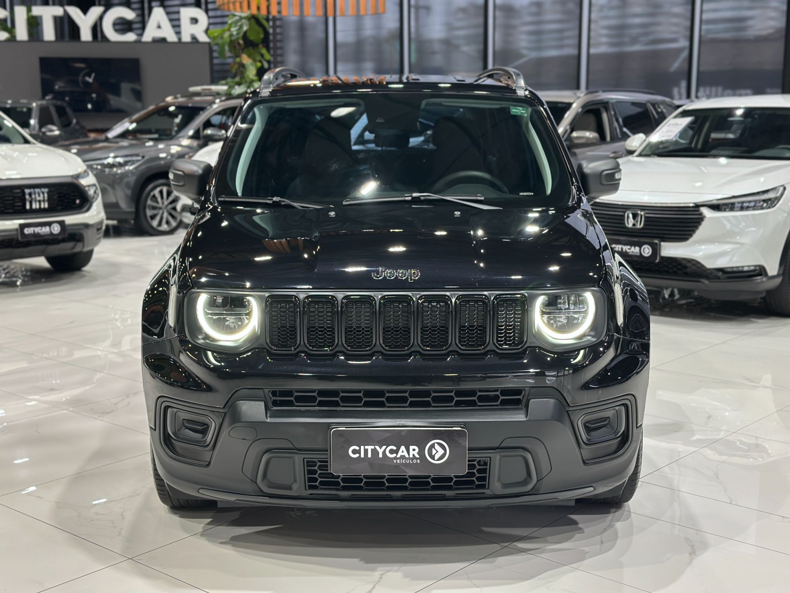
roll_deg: +0.3
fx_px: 1095
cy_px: 296
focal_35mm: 48
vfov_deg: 30.3
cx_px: 395
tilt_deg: -10.3
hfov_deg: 39.7
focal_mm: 6.86
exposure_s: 1/49
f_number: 1.78
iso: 125
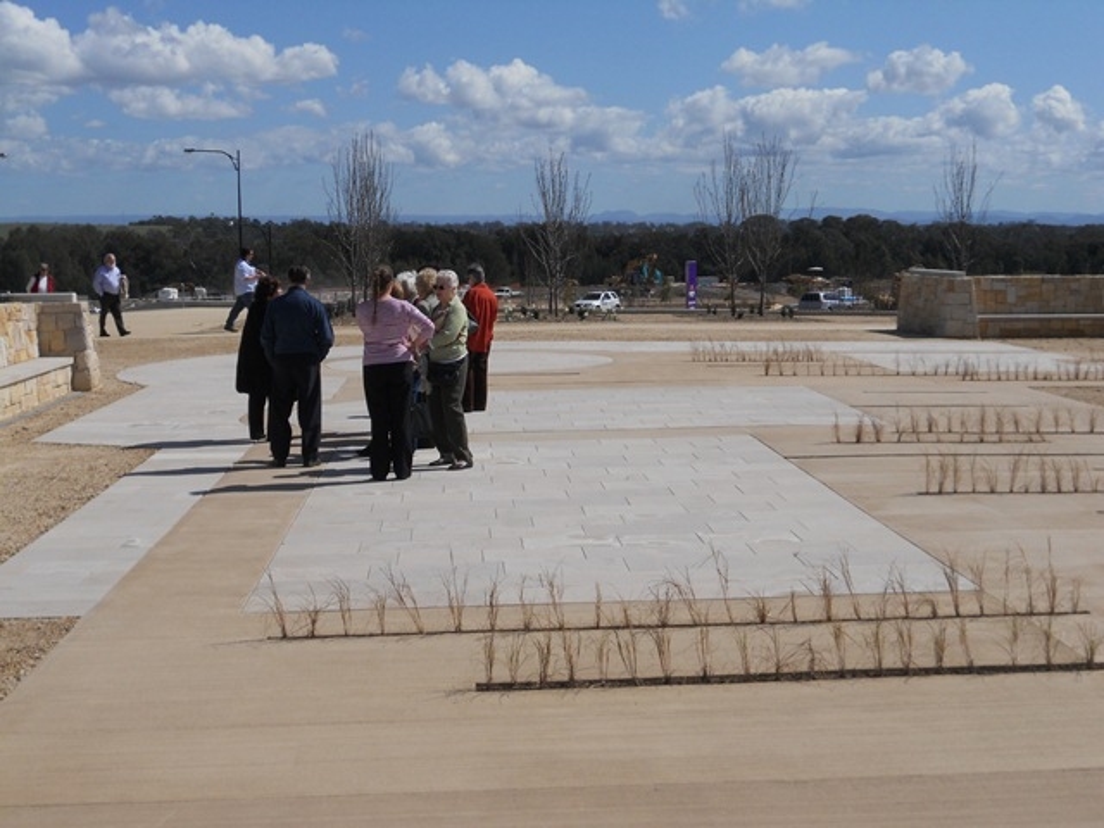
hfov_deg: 35.5
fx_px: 1722
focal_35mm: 54
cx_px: 552
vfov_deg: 27.0
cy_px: 414
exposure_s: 1/1250
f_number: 4.8
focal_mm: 9.8
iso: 80
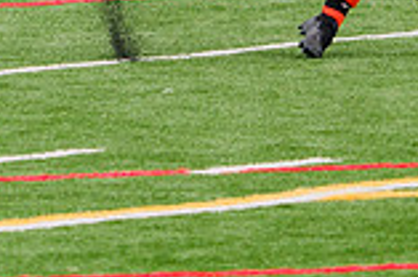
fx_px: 20255
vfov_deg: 0.8
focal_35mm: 1748
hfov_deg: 1.2
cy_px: -279
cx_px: 346
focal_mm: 394
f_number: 6.3
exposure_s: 1/1600
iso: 800
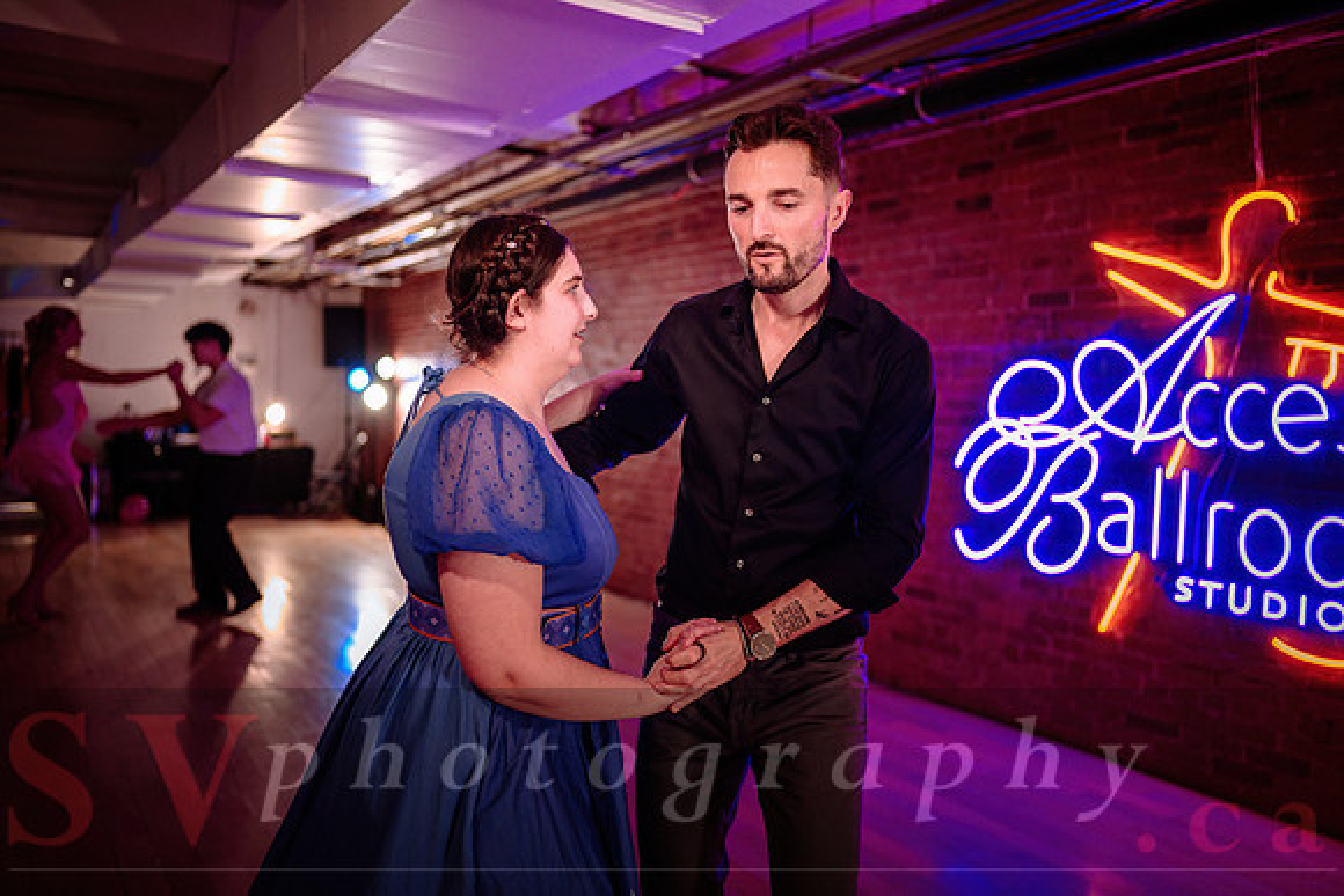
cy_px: 448
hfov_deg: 65.5
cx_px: 672
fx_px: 1046
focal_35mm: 28
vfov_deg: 46.4
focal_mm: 28
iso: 2500
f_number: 1.4
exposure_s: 1/320
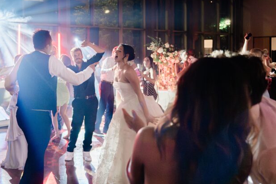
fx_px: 390
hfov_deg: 38.0
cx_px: 71
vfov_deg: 26.5
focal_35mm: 51
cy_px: 68
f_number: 2.8
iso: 4000
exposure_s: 1/200
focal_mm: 30.5
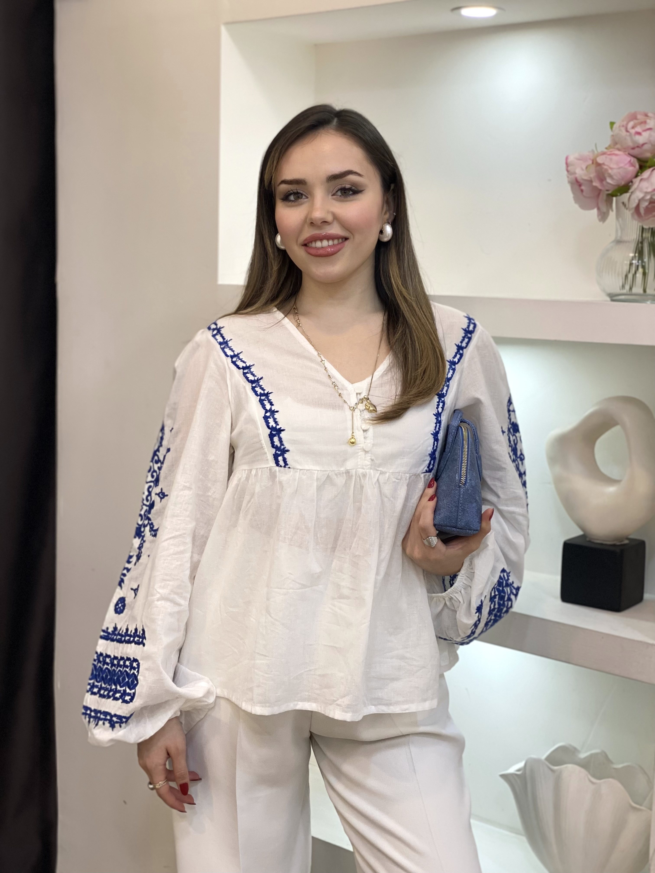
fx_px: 1312
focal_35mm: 52
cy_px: 436
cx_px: 328
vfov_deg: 36.8
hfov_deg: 28.0
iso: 64
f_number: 2
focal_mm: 6
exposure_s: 1/100
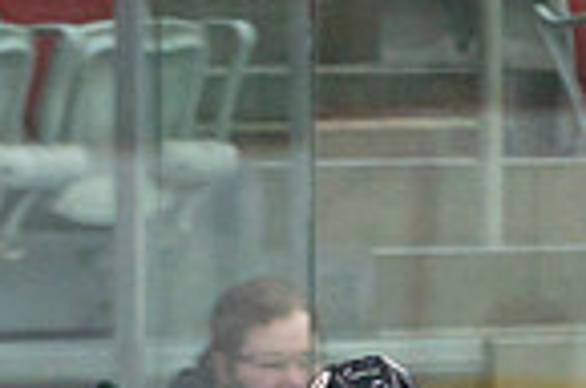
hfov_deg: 1.6
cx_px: 498
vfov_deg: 1.0
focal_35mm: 1332
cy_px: 1147
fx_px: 21634
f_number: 2.8
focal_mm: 182
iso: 500
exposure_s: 1/640
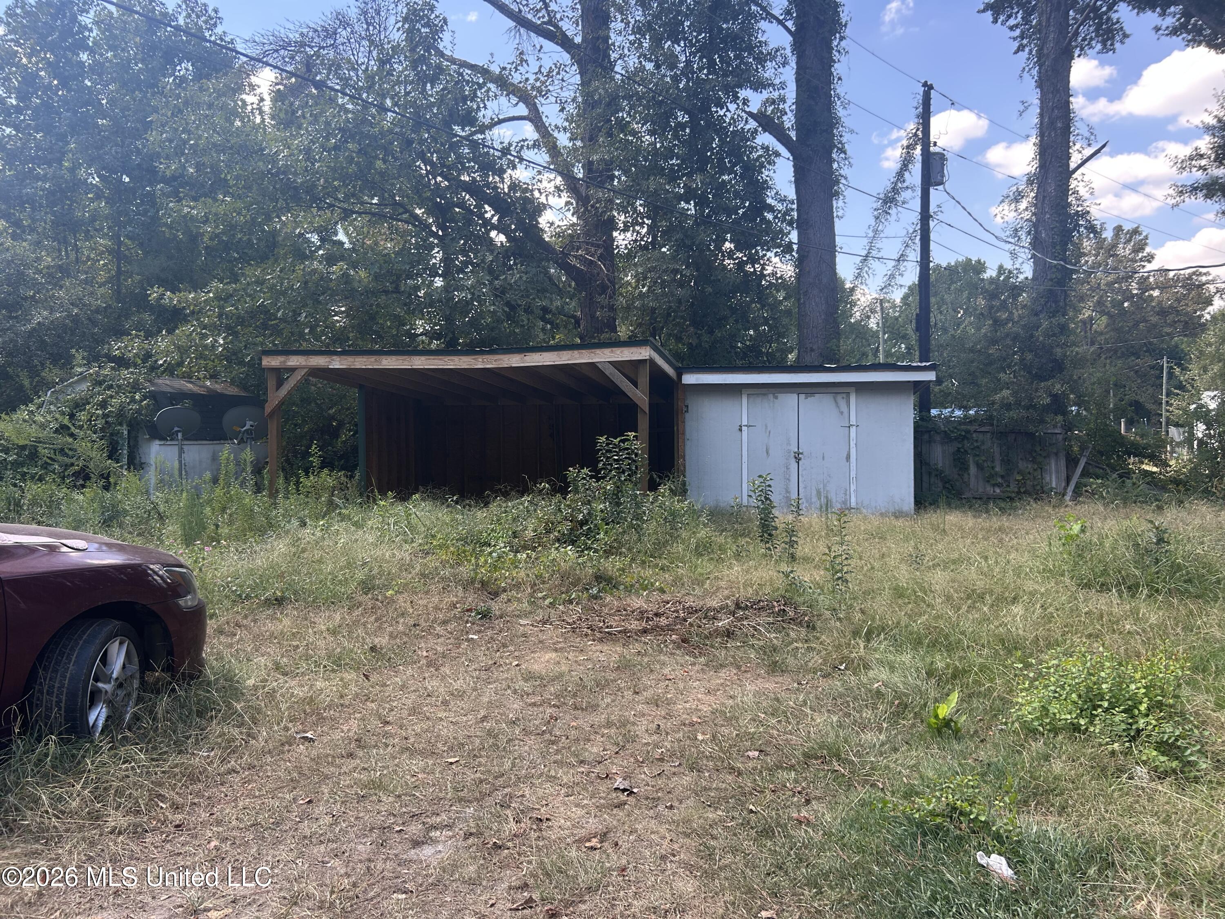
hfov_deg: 67.3
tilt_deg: -0.7
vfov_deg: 53.1
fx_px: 920
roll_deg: +1.7
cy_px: 460
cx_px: 612
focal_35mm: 26
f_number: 1.5
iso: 50
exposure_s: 1/628
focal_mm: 5.7
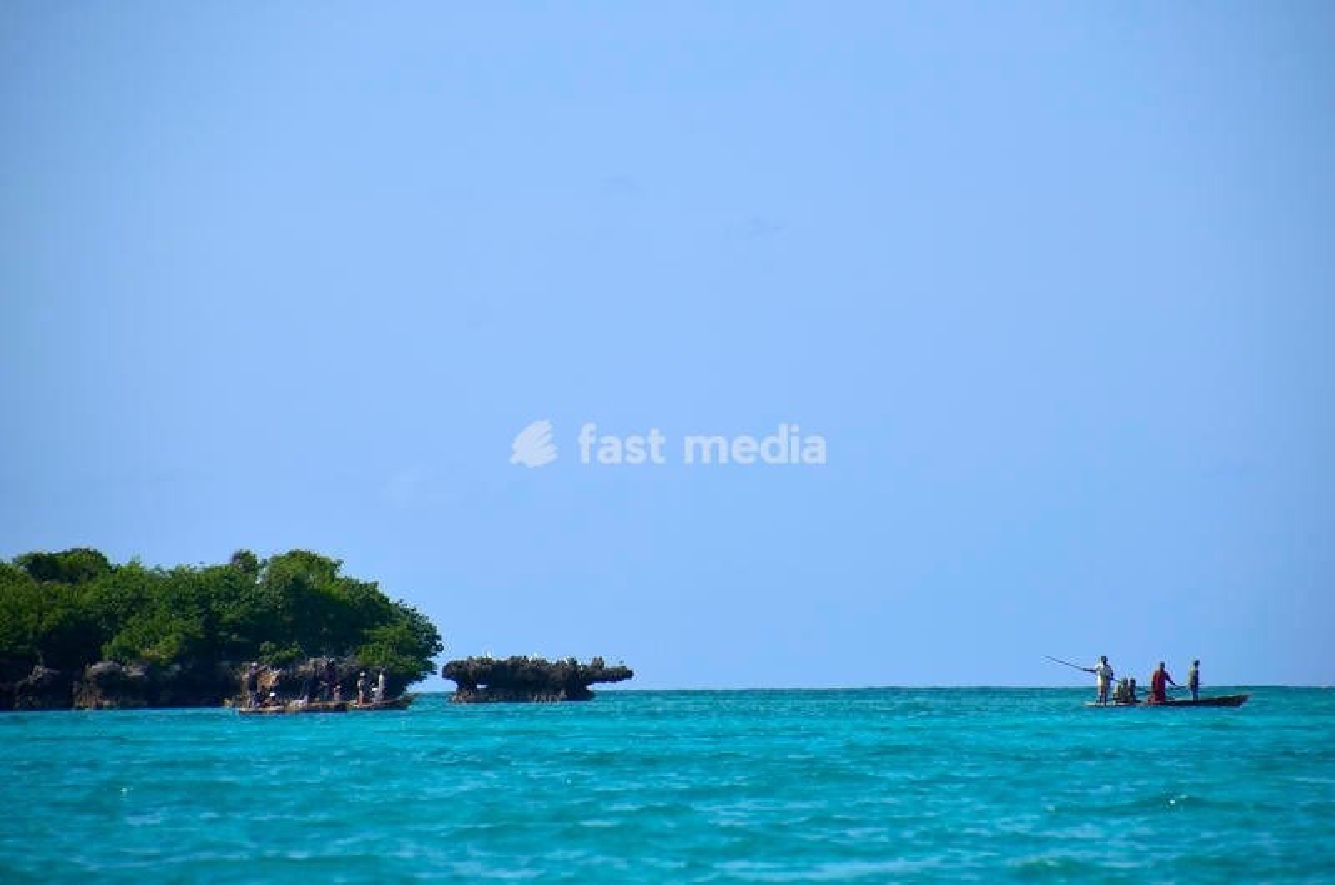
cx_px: 668
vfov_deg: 4.9
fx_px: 10270
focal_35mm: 278
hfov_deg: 7.4
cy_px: 442
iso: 100
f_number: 6.3
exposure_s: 1/2000
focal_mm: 185
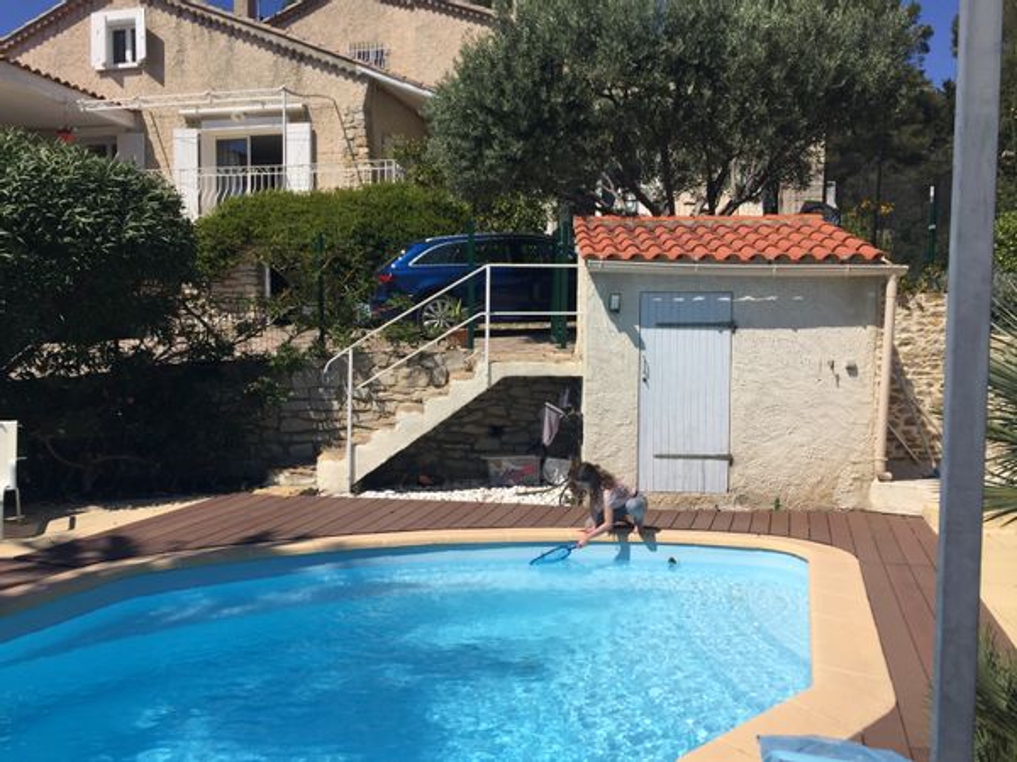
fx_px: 852
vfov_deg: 48.2
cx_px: 508
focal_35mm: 29
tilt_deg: -0.2
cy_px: 381
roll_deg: -2.3
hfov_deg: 61.7
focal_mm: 4.15
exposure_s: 1/3968
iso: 32
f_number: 2.2
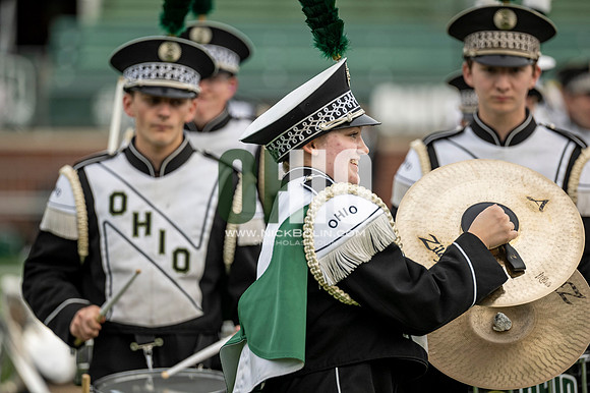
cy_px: 196
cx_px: 295
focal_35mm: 300
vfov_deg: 4.6
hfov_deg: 6.9
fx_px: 4914
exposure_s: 1/500
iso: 250
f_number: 2.8
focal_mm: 200
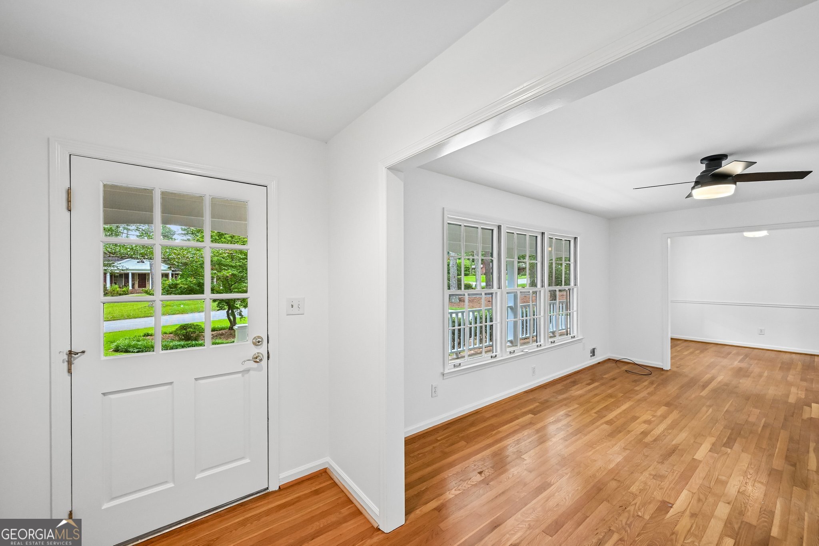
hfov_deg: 104.3
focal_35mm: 14
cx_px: 410
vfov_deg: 81.2
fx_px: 318
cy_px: 273
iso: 320
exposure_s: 1/15
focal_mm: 14
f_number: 8
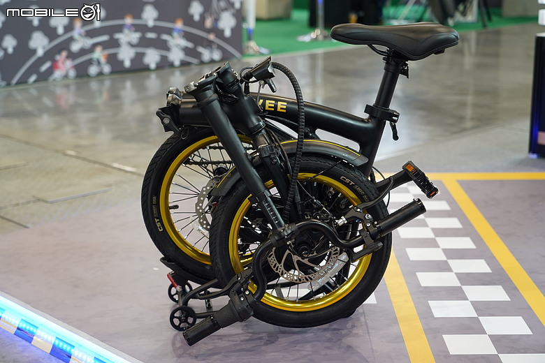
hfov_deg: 35.1
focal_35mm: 57
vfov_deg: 23.8
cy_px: 182
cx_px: 272
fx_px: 863
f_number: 4
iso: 640
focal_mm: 57
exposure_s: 1/60
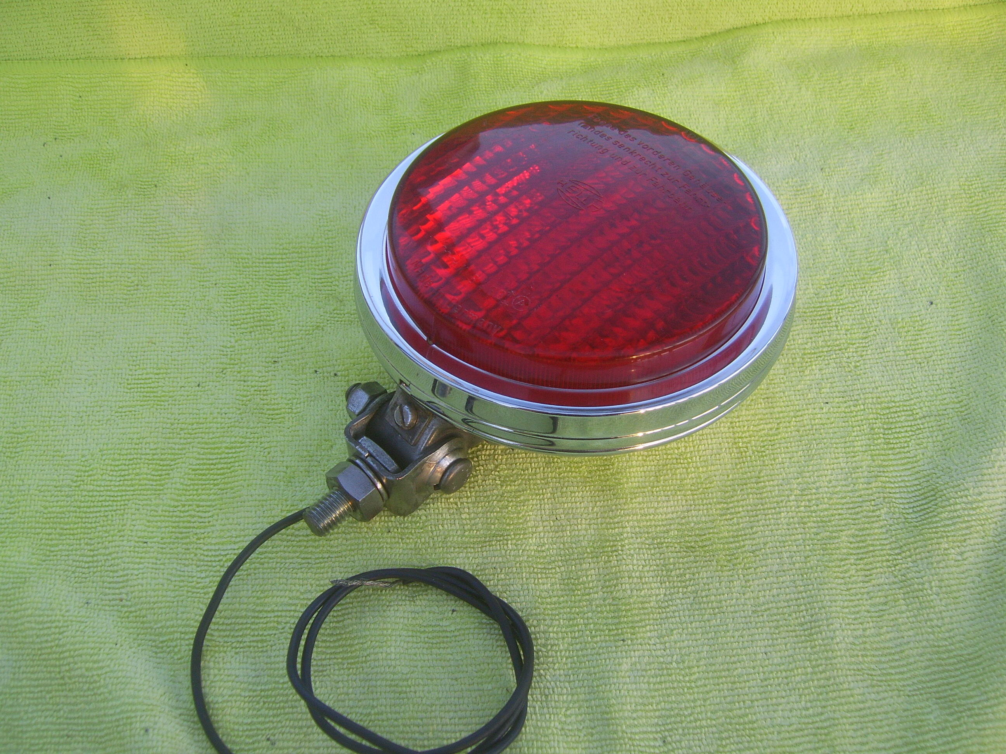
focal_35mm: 38
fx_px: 1104
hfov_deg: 49.0
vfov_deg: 37.7
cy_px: 377
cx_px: 503
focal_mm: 7.8
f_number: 3.2
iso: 50
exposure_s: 1/80
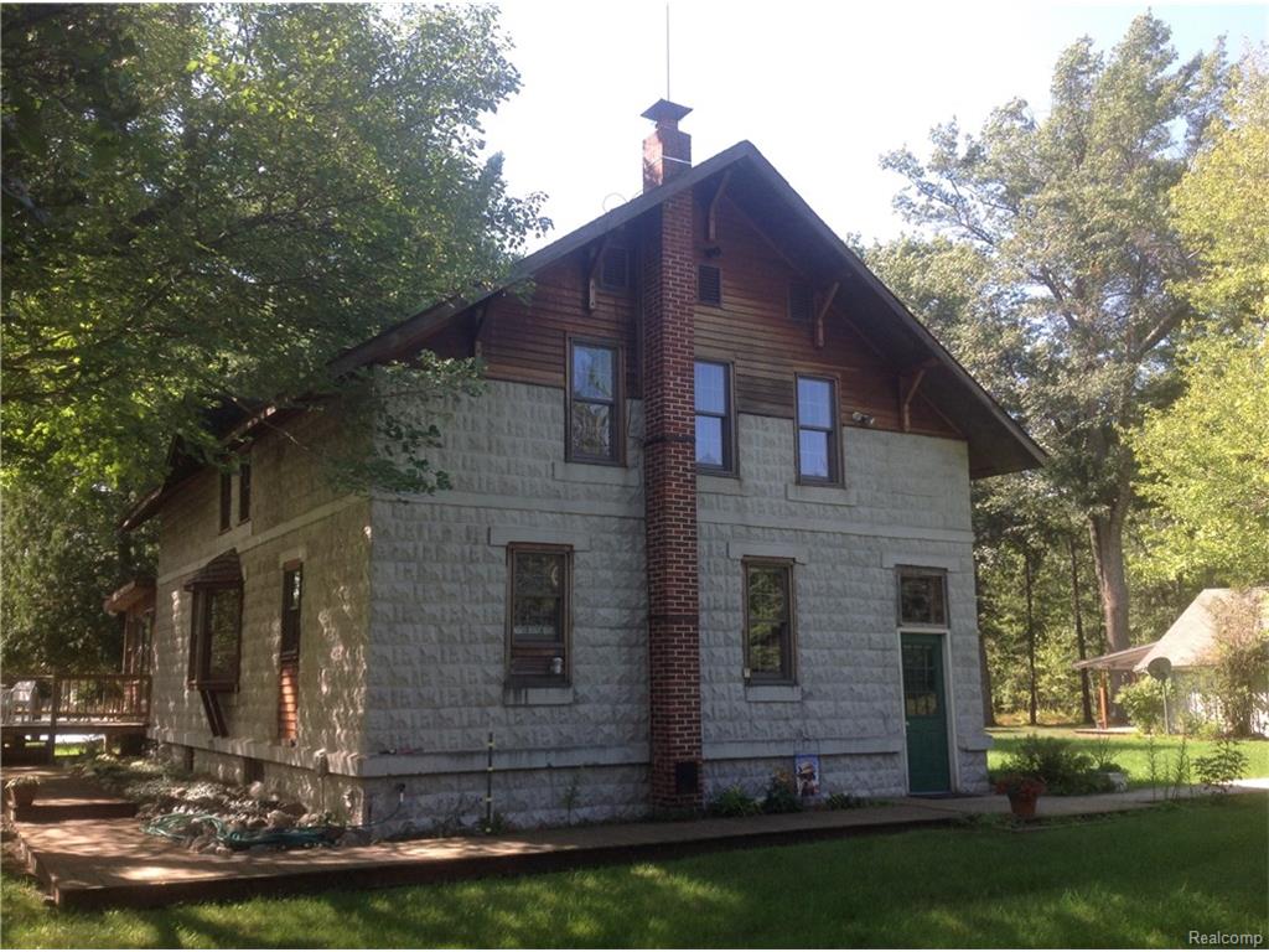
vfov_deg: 40.7
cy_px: 476
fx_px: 1283
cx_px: 634
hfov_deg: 52.6
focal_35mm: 35
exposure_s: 1/282
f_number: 2.4
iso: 50
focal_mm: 4.28
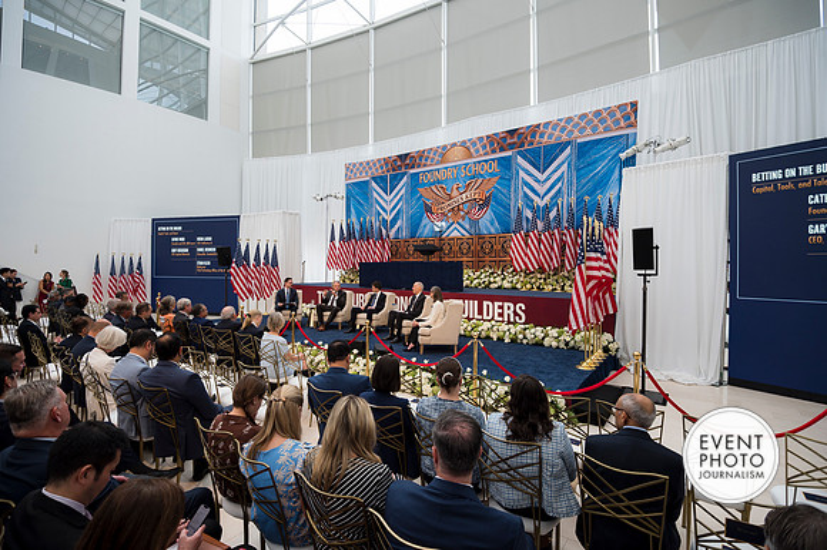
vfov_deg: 70.4
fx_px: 390
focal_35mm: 17
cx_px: 414
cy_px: 275
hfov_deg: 93.3
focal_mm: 17
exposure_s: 1/160
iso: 140
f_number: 4
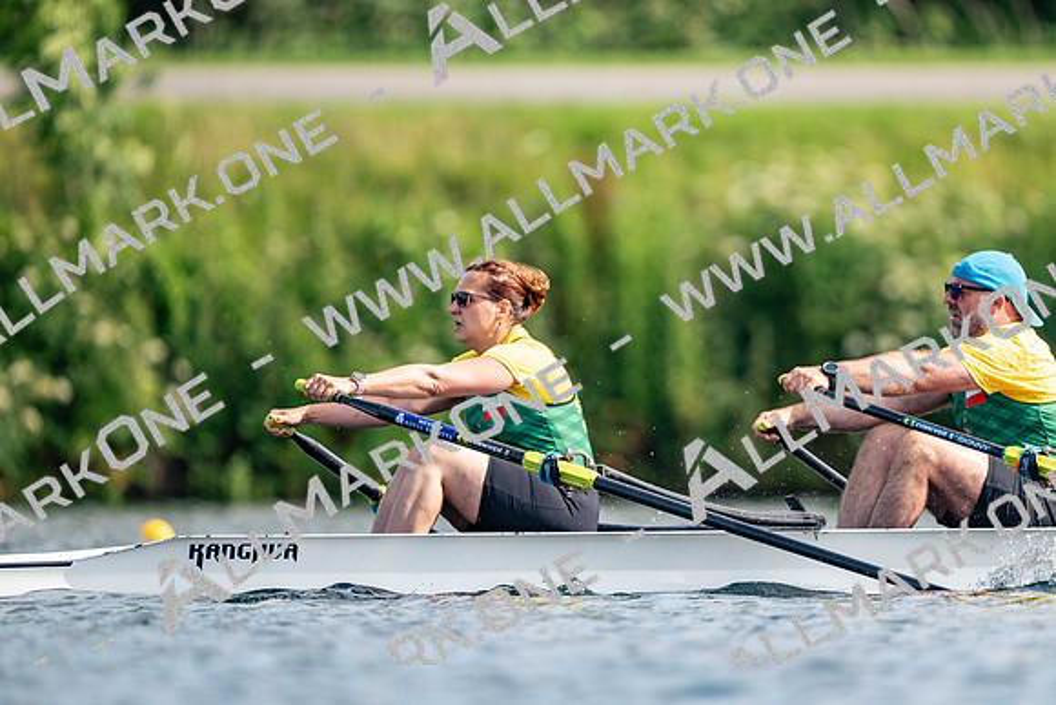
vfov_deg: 1.6
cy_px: 352
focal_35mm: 840
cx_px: 528
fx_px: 24645
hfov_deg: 2.5
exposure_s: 1/2500
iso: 1000
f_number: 5.6
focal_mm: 840
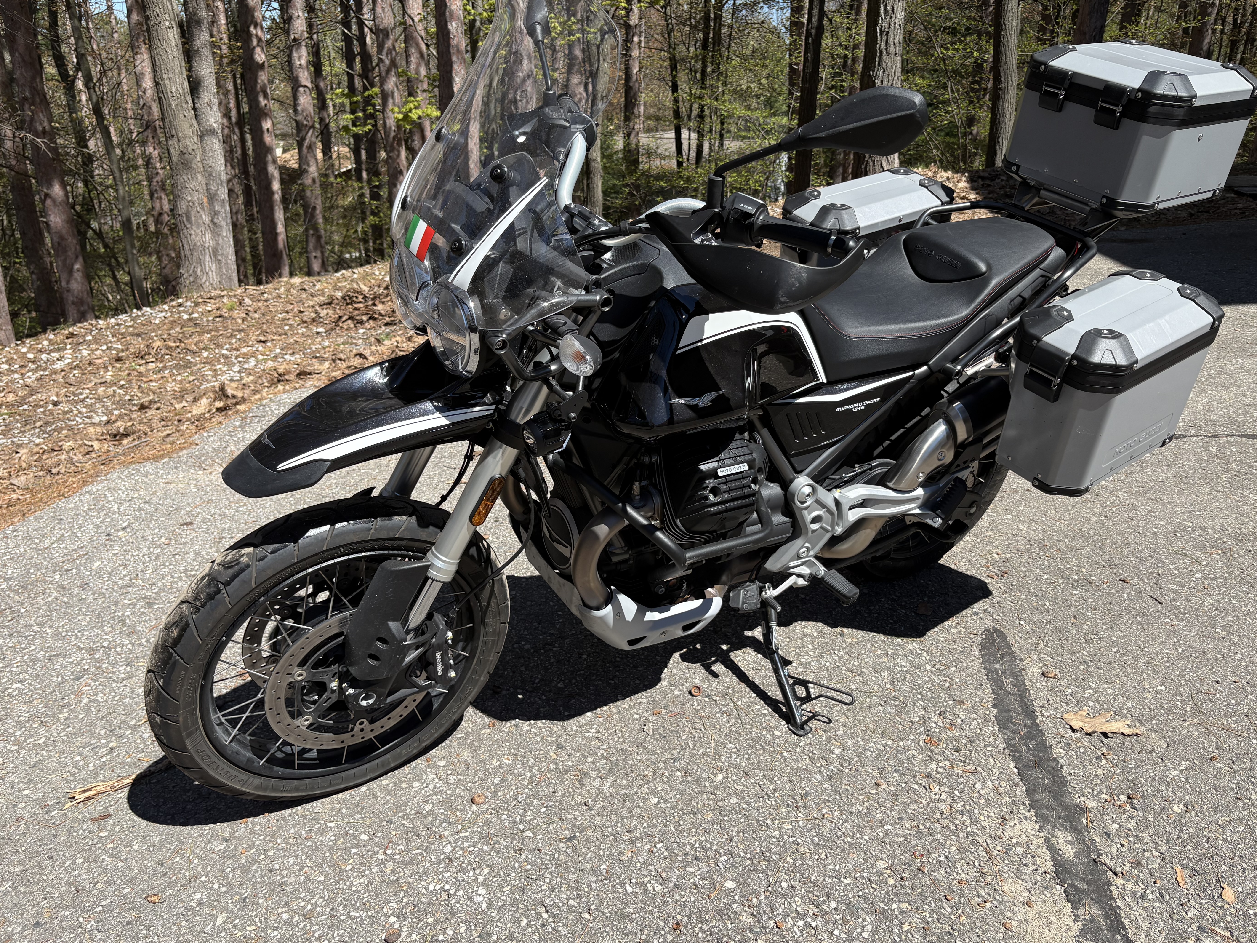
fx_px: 980
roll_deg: -0.2
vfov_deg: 51.4
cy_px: 472
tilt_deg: -21.4
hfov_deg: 65.3
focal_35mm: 27
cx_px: 651
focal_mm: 5.96
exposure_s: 1/2141
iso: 50
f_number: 1.6
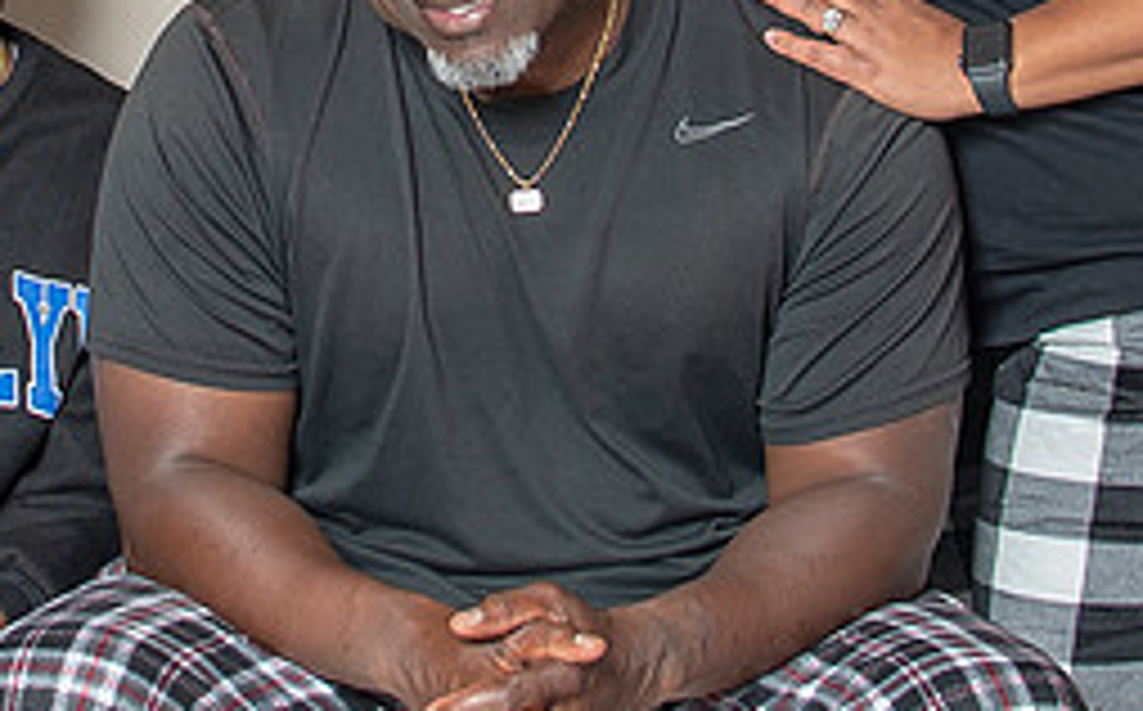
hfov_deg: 13.8
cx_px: 217
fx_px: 4697
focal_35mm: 151
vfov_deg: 8.5
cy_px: -269
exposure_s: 1/250
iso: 100
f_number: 3.2
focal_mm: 35
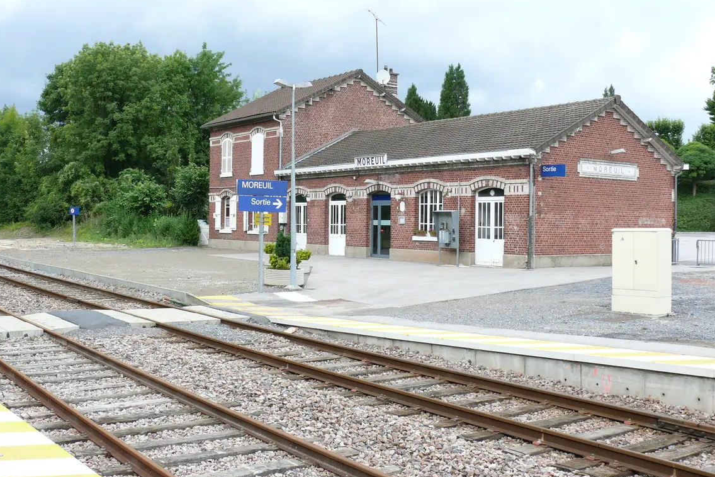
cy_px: 208
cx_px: 338
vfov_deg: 32.6
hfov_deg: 47.4
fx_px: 814
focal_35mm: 41
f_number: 4
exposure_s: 1/160
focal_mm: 7.4
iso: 100
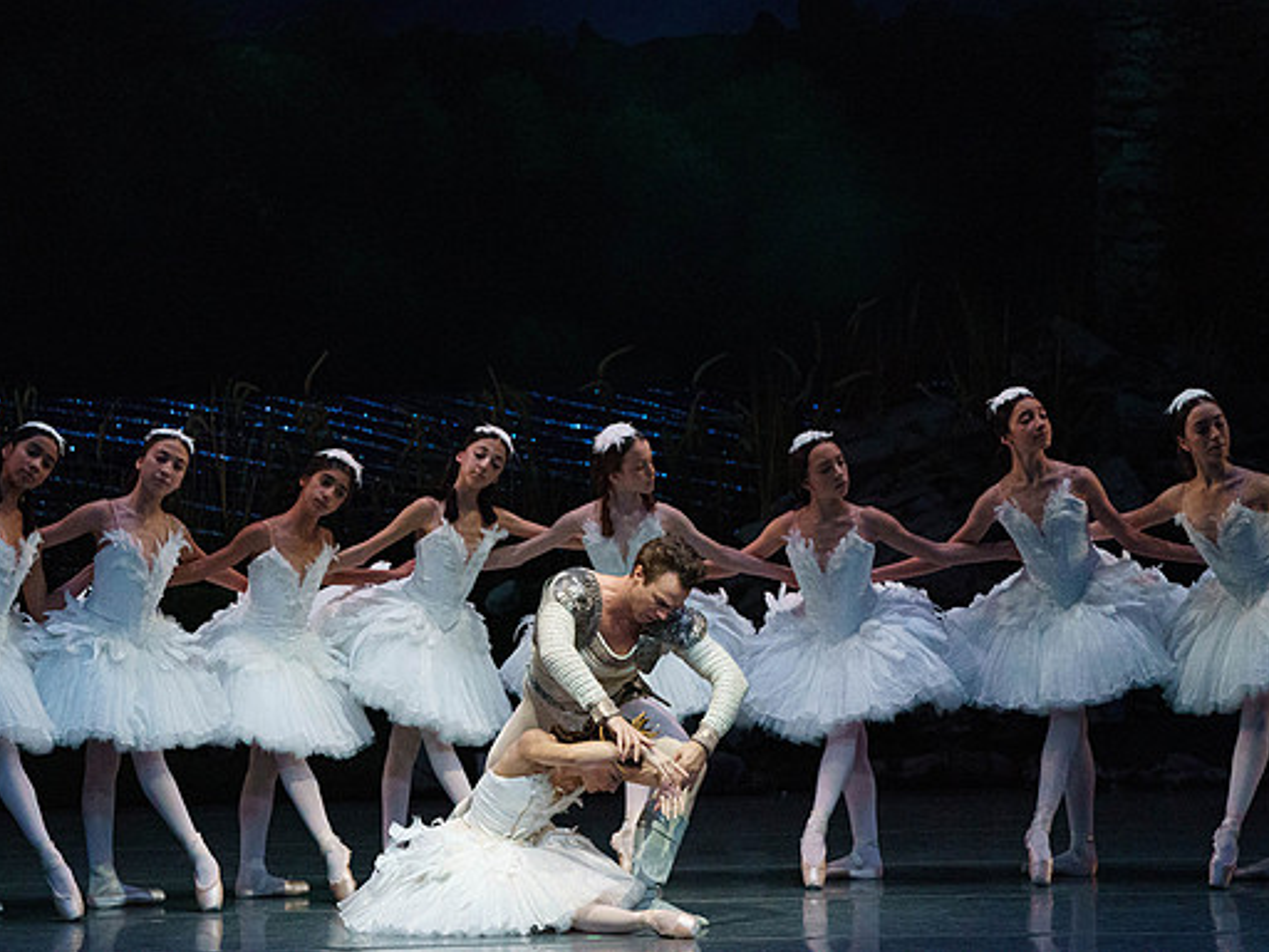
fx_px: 13051
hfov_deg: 5.6
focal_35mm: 356
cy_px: 477
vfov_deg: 4.2
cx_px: 568
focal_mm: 327
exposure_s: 1/320
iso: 8000
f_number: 5.6
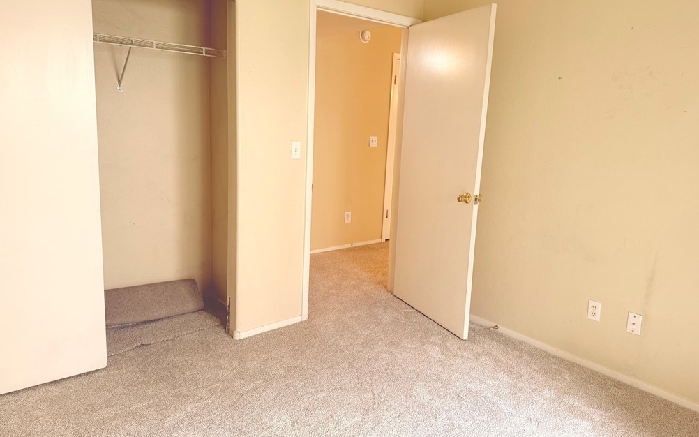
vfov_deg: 47.5
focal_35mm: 26
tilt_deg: -9.1
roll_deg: -2.3
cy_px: 200
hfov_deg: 70.4
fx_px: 495
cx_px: 350
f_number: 1.78
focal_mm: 6.76
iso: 160
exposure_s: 1/60
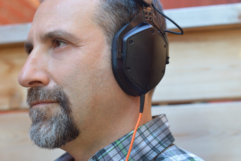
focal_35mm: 75
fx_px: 502
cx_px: 120
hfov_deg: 27.0
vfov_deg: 18.2
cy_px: 80
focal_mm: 50
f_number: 4
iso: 400
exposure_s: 1/60
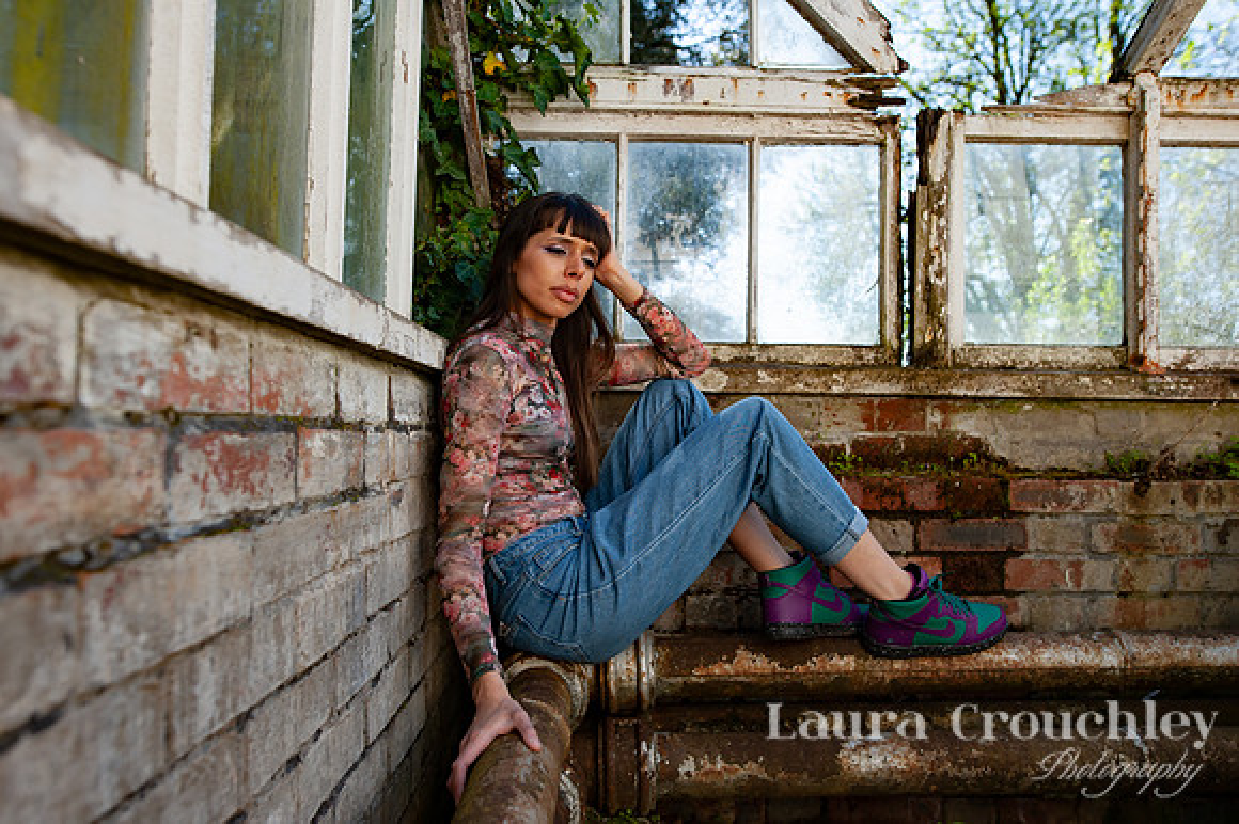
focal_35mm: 26
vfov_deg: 50.0
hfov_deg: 70.1
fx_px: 884
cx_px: 620
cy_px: 412
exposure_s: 1/1250
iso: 320
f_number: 3.5
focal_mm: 24
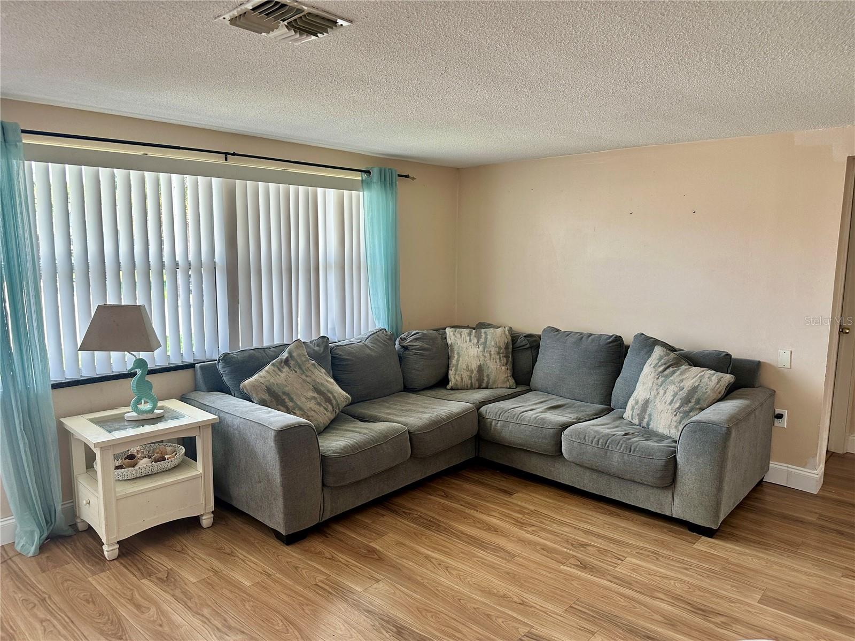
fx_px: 593
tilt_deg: -7.6
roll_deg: +0.0
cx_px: 428
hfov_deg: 71.6
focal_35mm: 24
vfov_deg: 56.8
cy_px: 320
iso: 125
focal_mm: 6.86
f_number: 1.78
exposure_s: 1/120
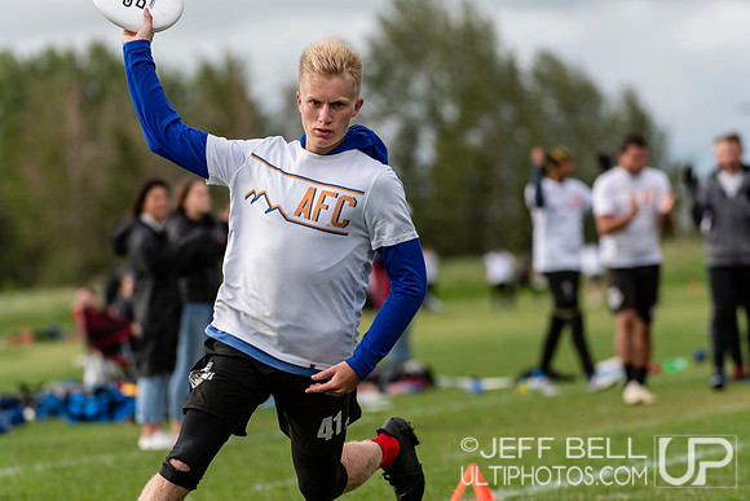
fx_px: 6251
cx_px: 375
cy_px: 250
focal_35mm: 300
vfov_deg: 4.6
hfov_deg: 6.9
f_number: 4
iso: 320
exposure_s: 1/1250
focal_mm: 200
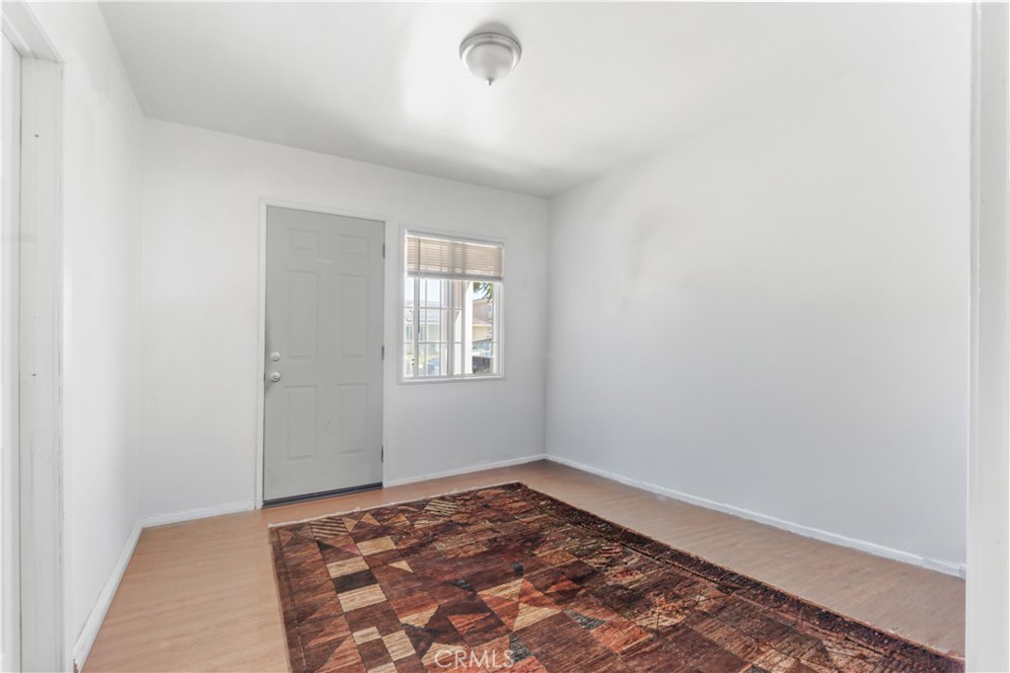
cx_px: 505
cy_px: 336
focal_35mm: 15
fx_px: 421
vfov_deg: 77.3
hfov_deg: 100.4
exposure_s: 1.6
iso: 320
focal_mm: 10
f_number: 13
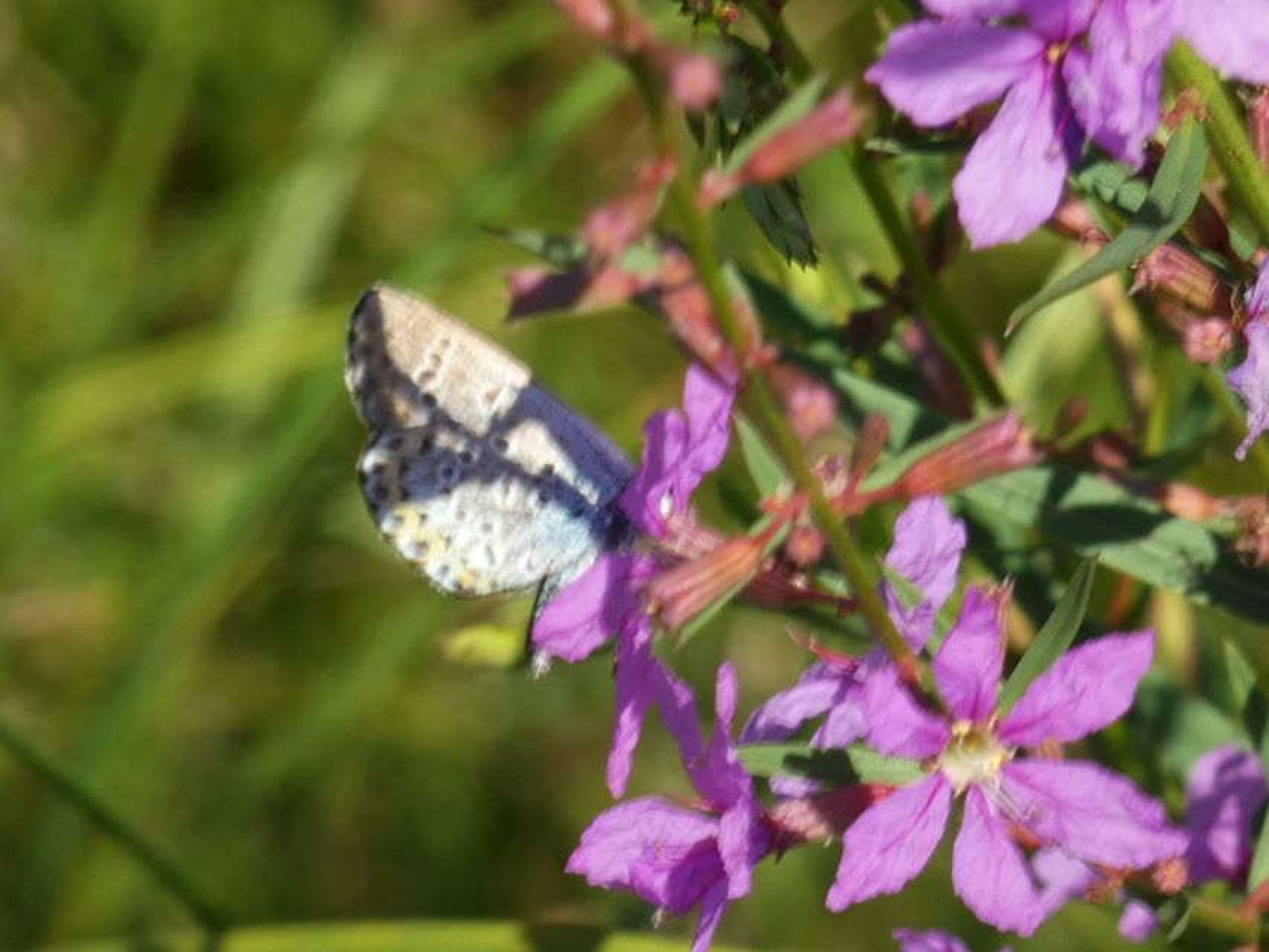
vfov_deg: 4.1
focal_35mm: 362
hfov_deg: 5.5
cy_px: 476
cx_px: 634
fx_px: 13273
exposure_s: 1/125
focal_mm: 64.9
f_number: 5.6
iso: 80
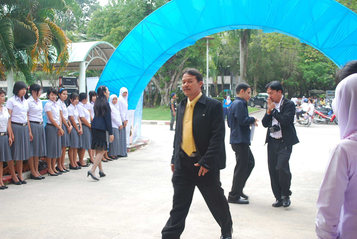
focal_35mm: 44
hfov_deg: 44.9
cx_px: 178
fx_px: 432
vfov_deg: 30.9
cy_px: 120
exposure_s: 1/100
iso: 200
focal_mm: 29
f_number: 5
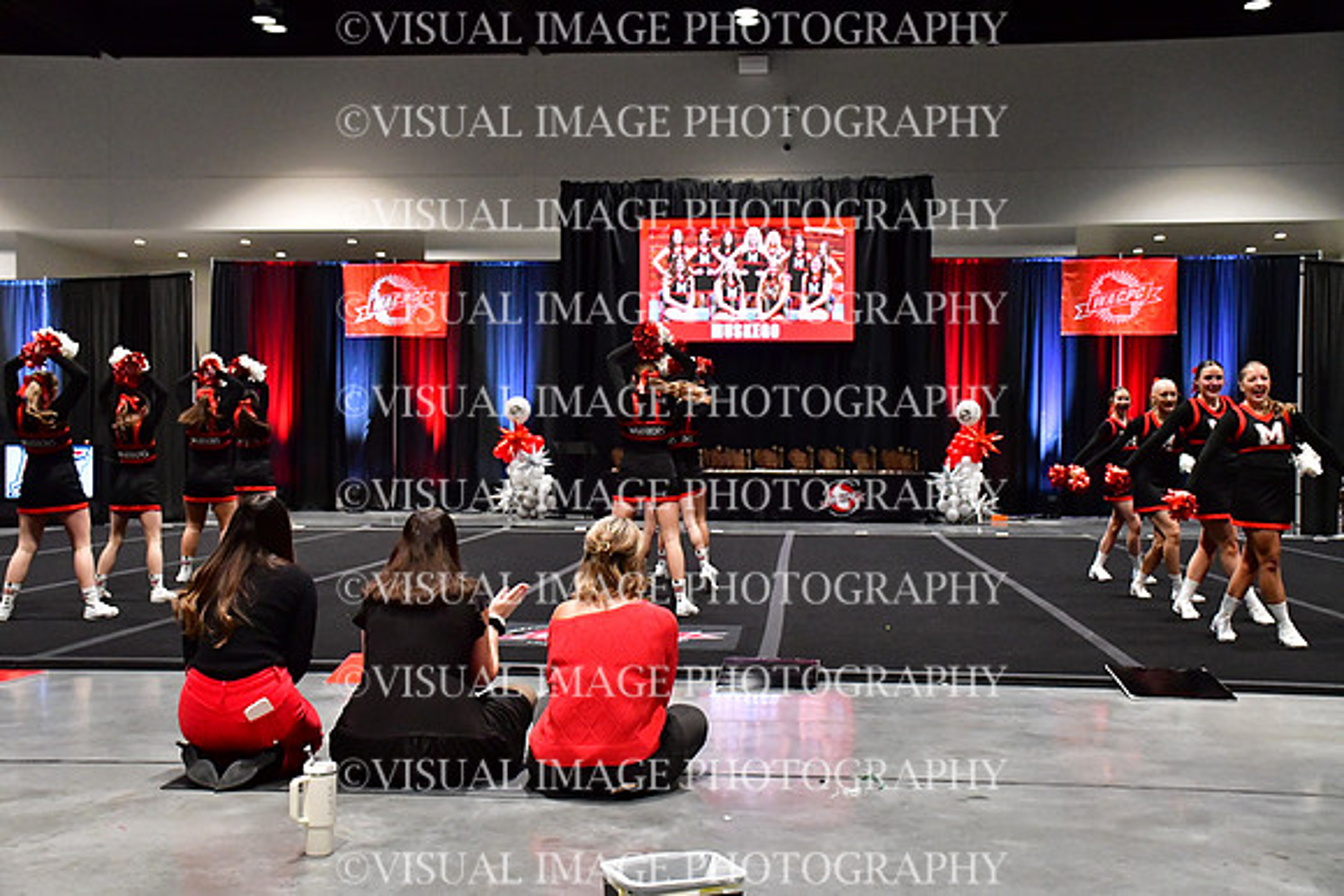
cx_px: 672
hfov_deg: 48.4
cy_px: 448
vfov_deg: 33.4
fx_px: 1494
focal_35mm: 40
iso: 4500
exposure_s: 1/400
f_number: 4
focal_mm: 27
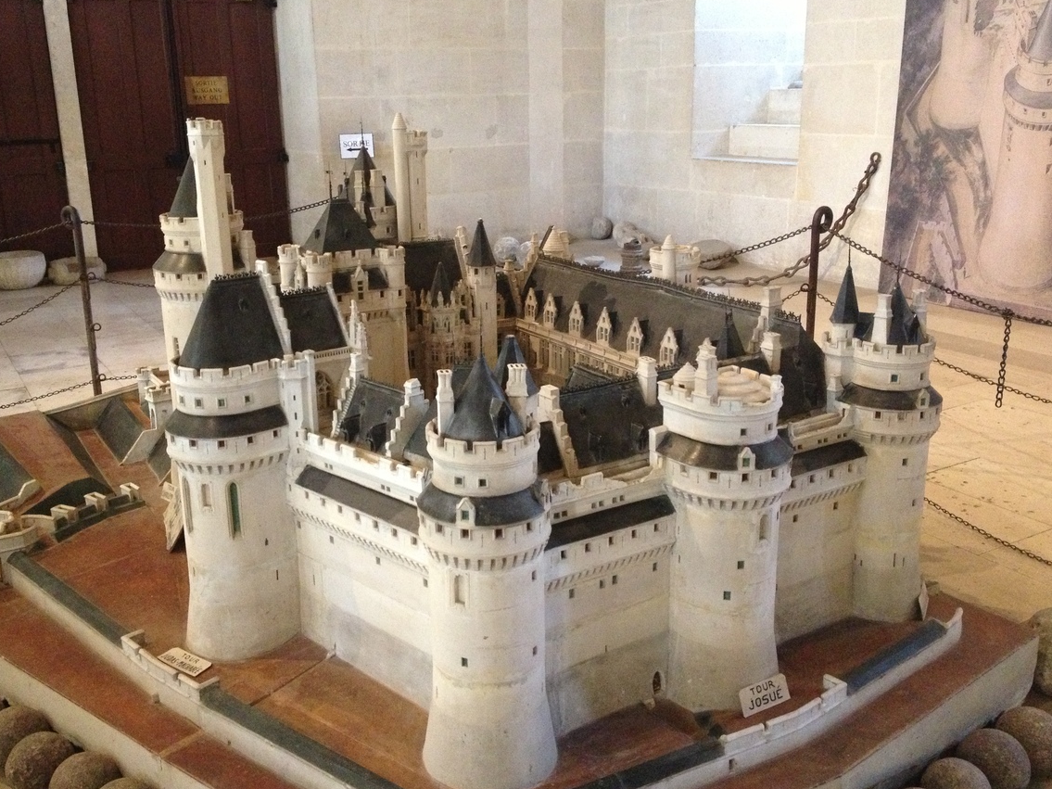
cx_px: 505
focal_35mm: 37
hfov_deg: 50.1
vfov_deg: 38.7
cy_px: 383
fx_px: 1124
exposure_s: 1/15
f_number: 2.4
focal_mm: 4.28
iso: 500
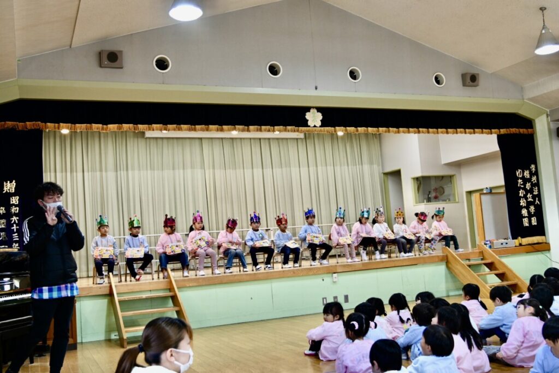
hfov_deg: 53.1
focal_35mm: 36
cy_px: 186
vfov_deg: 36.9
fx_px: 559
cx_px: 280
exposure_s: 1/160
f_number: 4
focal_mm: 24
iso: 400
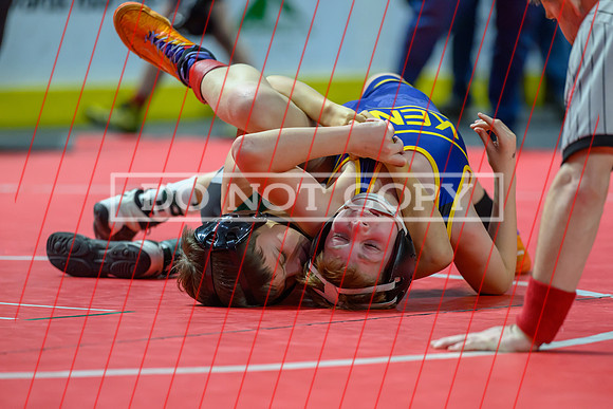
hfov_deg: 7.4
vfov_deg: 4.9
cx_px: 330
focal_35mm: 279
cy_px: 271
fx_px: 4747
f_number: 2.8
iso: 3200
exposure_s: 1/800
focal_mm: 200
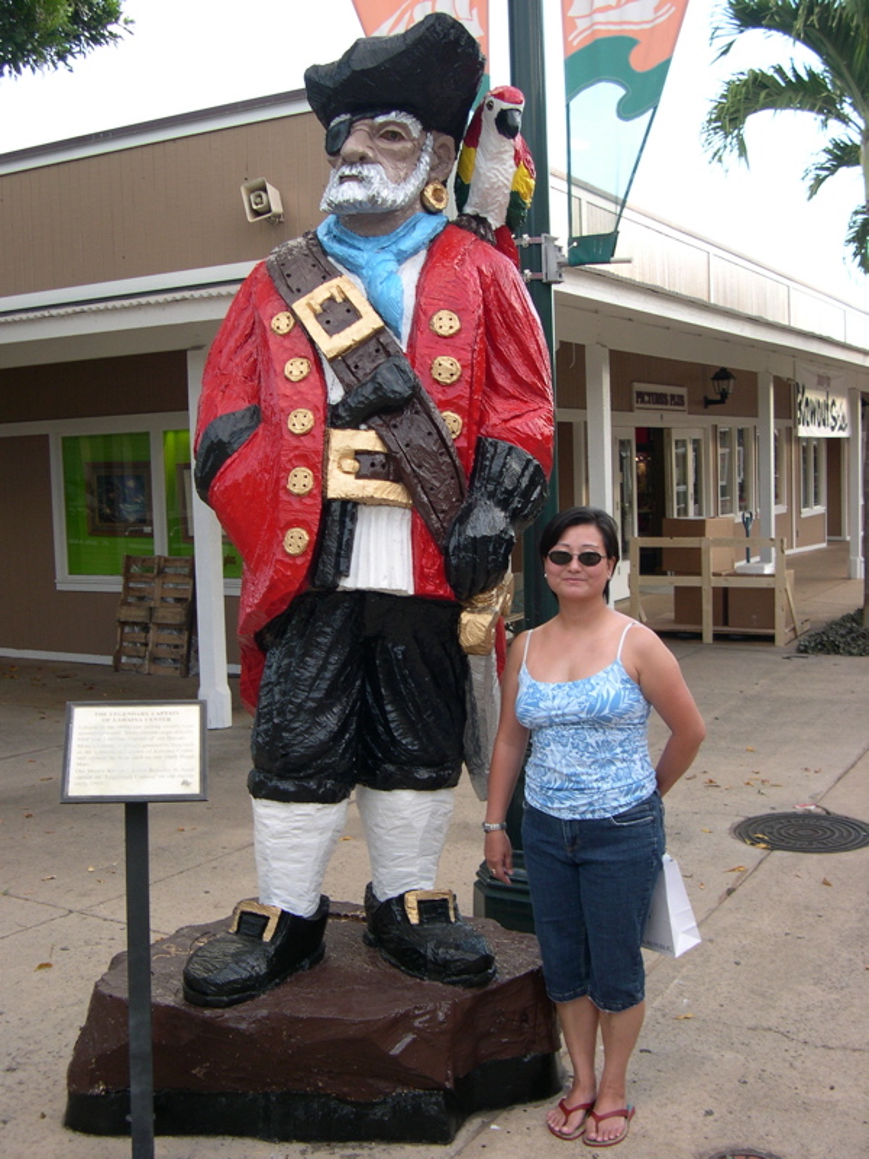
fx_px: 1272
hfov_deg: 37.7
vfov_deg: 49.0
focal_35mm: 38
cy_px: 580
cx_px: 434
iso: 100
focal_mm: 8
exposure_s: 1/99.2
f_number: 2.8
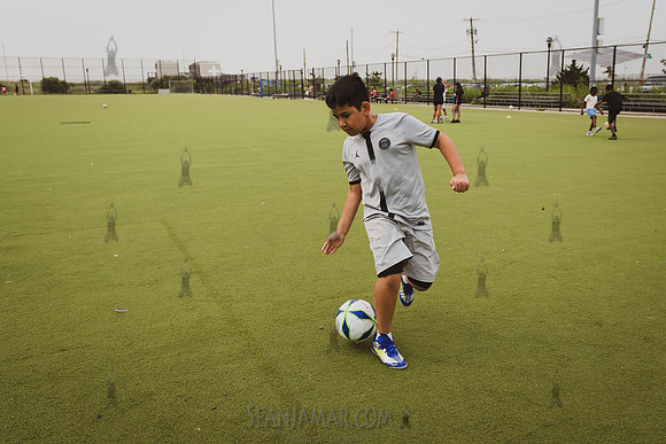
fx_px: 558
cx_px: 403
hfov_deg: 61.0
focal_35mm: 30
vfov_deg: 43.4
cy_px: 203
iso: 250
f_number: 4
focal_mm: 24
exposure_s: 1/1600
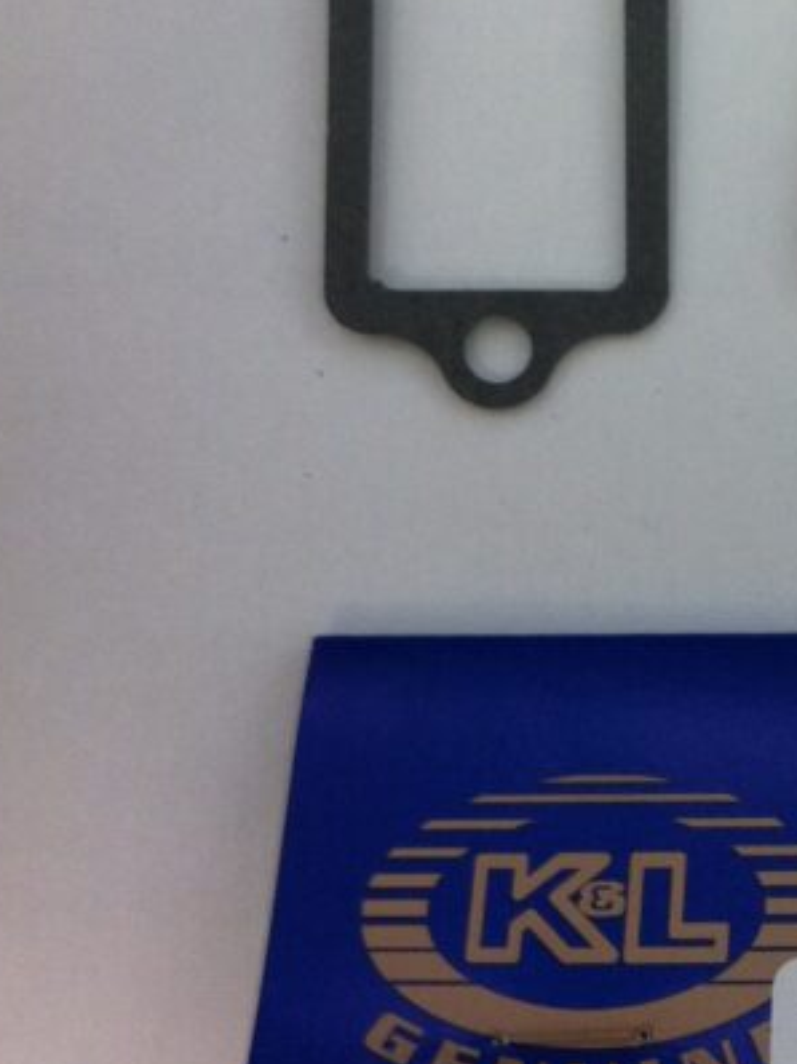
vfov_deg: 21.6
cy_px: 249
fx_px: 2766
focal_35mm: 90
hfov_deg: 15.7
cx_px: 983
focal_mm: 3.85
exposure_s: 1/15
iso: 100
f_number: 2.8
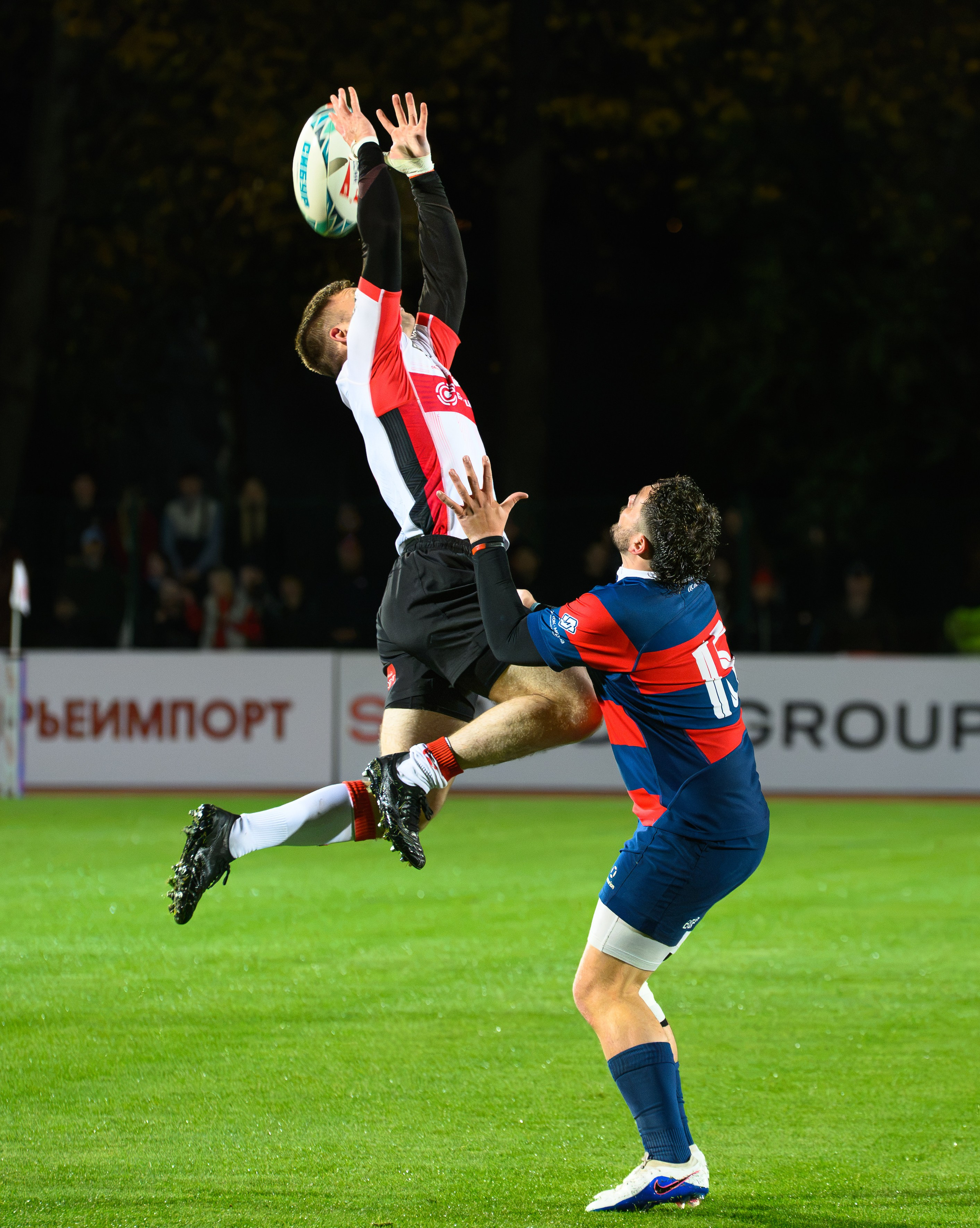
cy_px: 528
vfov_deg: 6.5
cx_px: 682
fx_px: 10781
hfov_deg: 5.2
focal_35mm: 297
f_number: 4.5
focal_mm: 185
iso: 6400
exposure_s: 1/1600
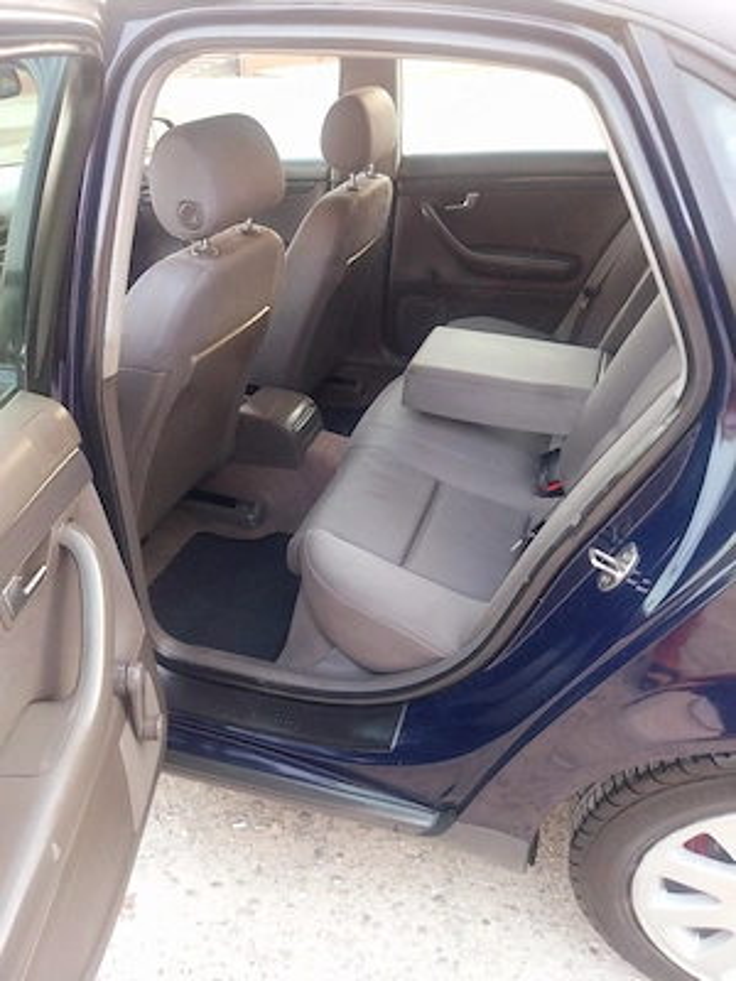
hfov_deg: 53.1
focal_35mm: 26
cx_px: 368
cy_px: 490
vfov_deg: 67.3
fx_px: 737
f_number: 1.8
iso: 320
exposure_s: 1/50
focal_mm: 4
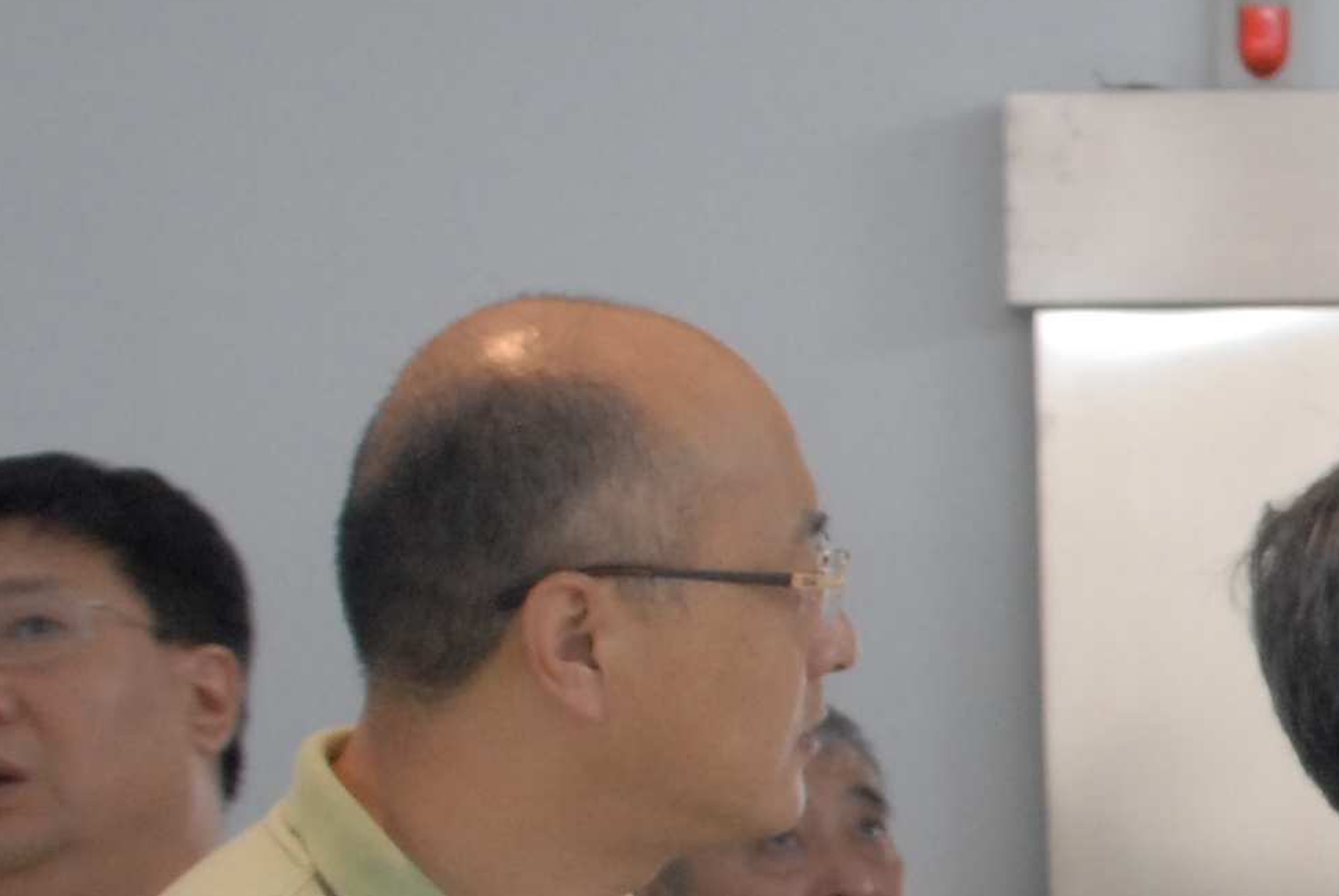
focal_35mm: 191
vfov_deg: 7.2
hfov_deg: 10.2
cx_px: 2305
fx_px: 7111
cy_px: 718
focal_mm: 32
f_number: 3.5
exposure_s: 1/30
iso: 640
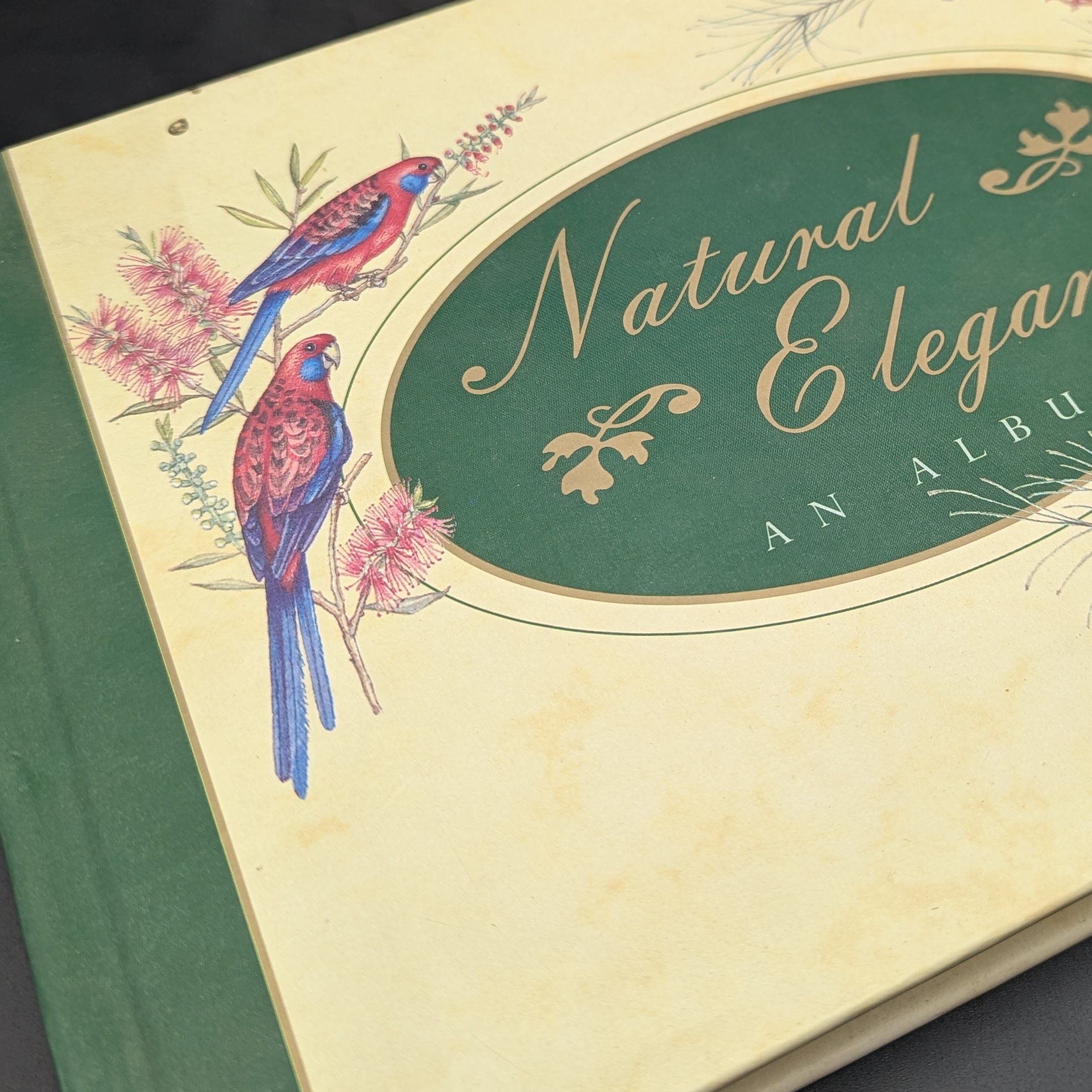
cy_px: 372
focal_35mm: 44
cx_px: 727
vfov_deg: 38.0
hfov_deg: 37.9
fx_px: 1570
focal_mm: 6.81
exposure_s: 1/241
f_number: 1.85
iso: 123
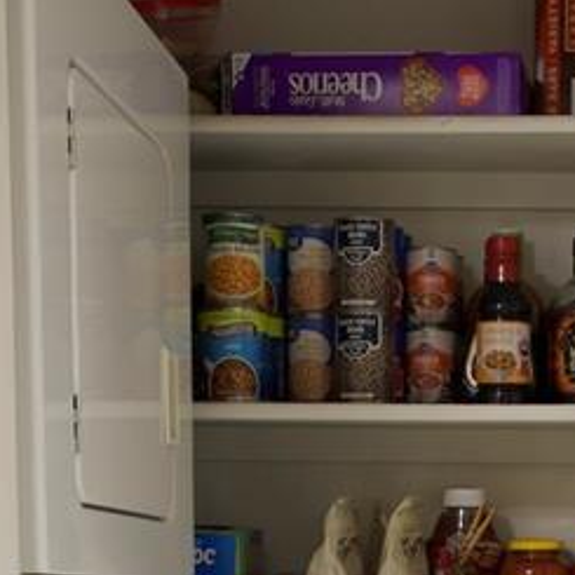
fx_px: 1879
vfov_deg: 15.9
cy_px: 875
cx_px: 535
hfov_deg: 17.1
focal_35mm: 100
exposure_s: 1/2
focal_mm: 16
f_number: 6.3
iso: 125
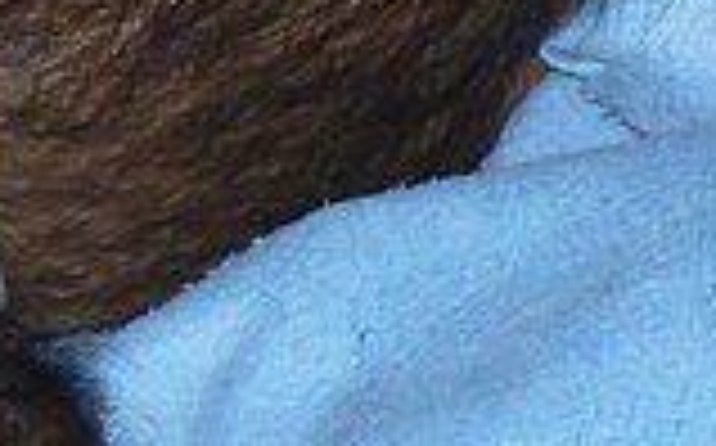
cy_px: -815
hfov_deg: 8.5
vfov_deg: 5.1
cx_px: 815
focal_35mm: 246
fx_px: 4795
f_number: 2.8
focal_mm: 6
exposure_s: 1/30
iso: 100
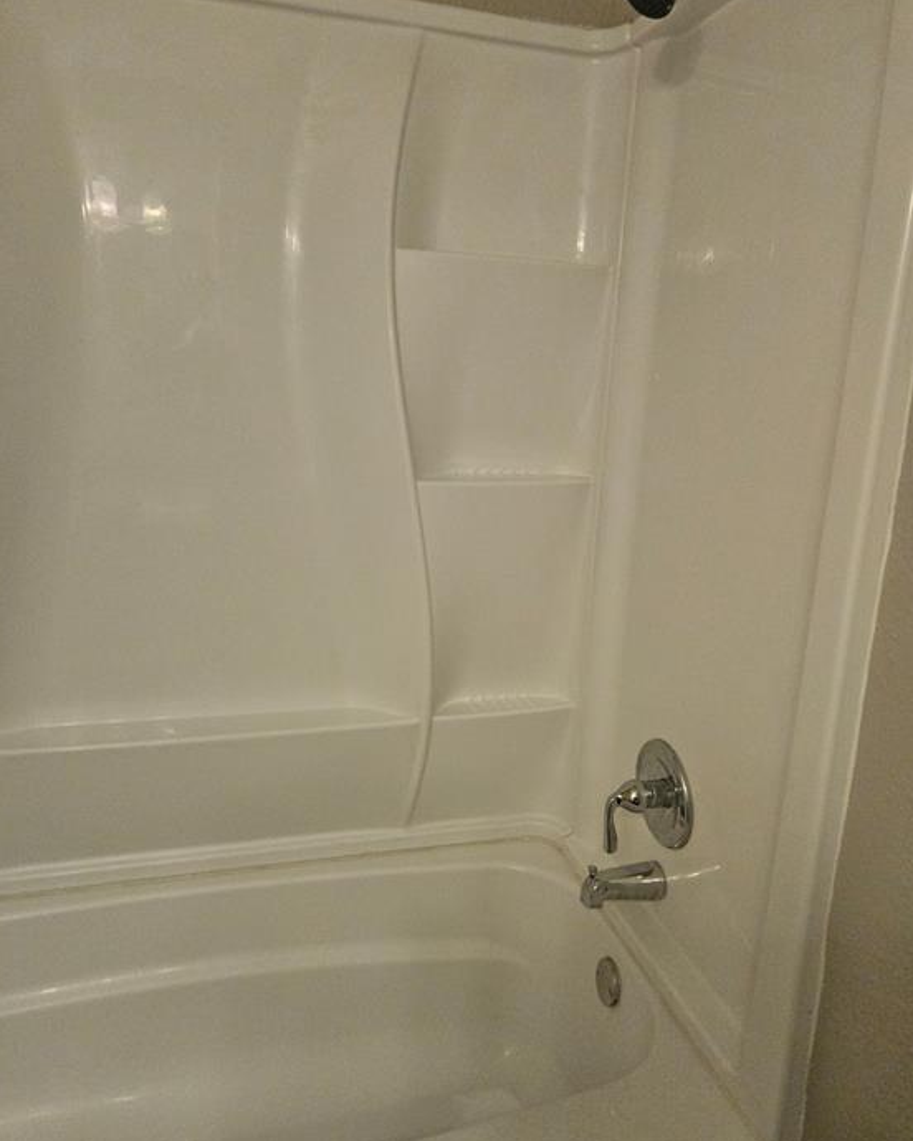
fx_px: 844
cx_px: 463
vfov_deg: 68.1
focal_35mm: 25
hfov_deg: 56.8
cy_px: 569
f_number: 1.8
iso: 400
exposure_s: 1/120
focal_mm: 5.4
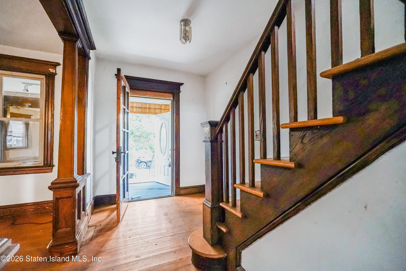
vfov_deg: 73.8
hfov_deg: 96.7
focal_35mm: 16
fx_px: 180
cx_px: 203
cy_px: 136
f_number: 4
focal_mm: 16
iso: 8000
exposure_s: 1/60
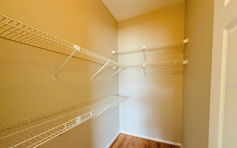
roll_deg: +1.1
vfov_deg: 74.2
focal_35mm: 15
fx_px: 97
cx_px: 118
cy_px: 86
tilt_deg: -2.6
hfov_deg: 101.5
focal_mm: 2.22
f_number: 2.2
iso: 320
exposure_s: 1/64
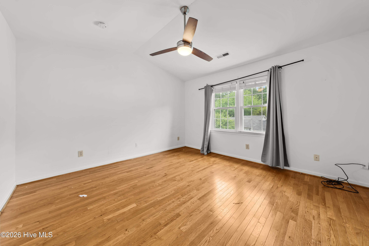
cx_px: 184
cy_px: 123
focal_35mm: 12
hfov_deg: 112.6
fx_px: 123
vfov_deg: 90.0
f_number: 8
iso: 320
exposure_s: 1/1.25
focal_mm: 12
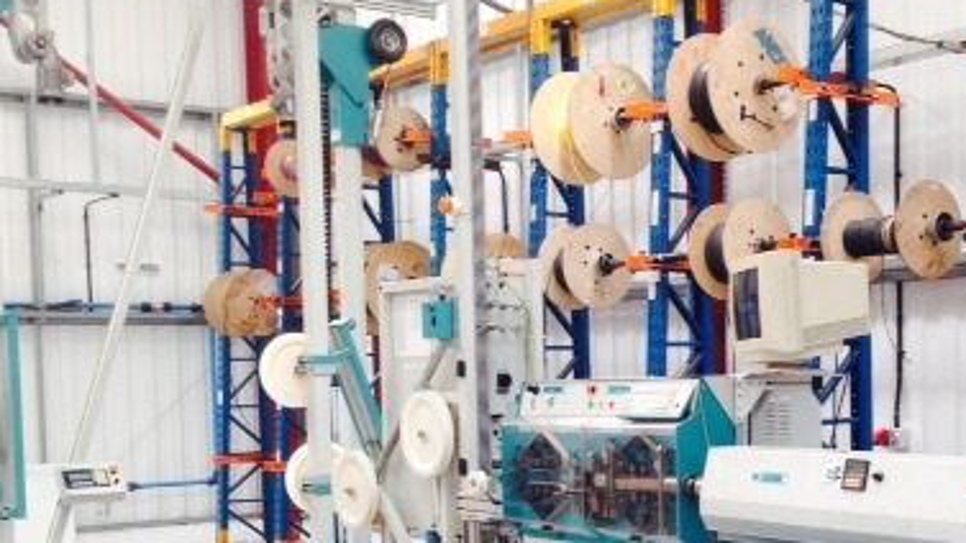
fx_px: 1562
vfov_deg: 19.5
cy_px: 461
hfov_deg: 34.0
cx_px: 656
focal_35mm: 61
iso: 50
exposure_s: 1/40
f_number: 2.4
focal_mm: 4.12
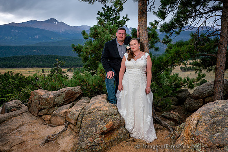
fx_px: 222
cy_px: 76
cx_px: 114
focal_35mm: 35
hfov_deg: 54.4
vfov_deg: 37.9
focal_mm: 35
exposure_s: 1/60
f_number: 6.3
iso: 100
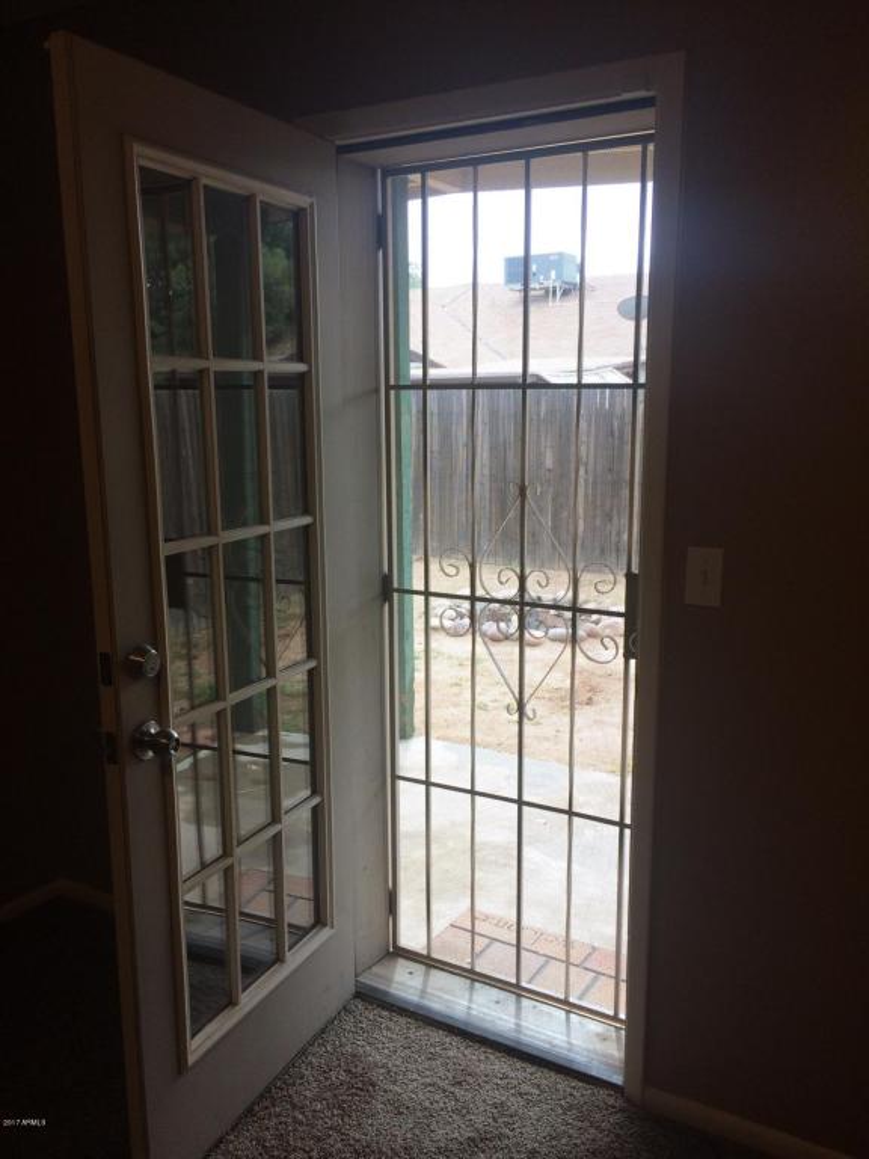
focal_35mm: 29
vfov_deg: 61.7
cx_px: 434
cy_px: 580
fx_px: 971
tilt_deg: -11.5
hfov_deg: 48.2
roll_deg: +1.0
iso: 50
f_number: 2.2
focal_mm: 4.15
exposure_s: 1/120
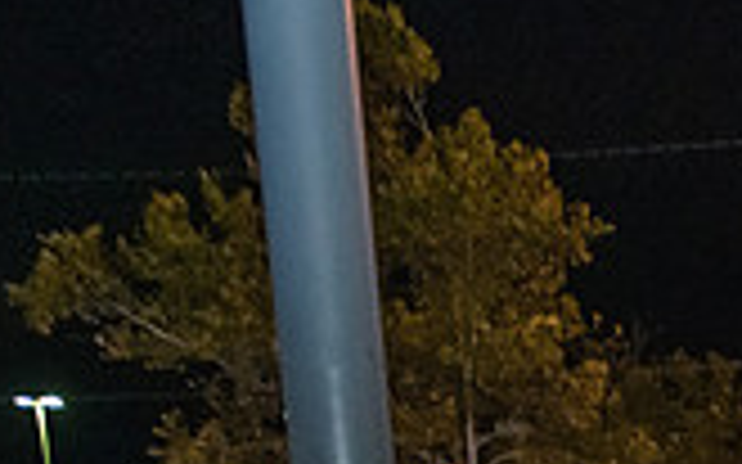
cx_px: 1169
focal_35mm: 68
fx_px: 1375
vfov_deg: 16.3
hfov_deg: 23.1
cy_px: 822
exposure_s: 1/50
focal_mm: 19
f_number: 3.5
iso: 5000
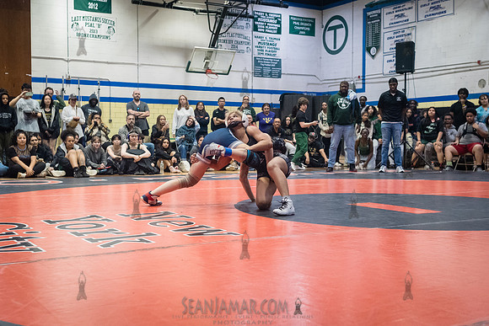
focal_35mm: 45
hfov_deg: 43.3
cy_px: 163
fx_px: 616
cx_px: 244
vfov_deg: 29.7
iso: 6400
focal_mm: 35
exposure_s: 1/400
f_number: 3.5
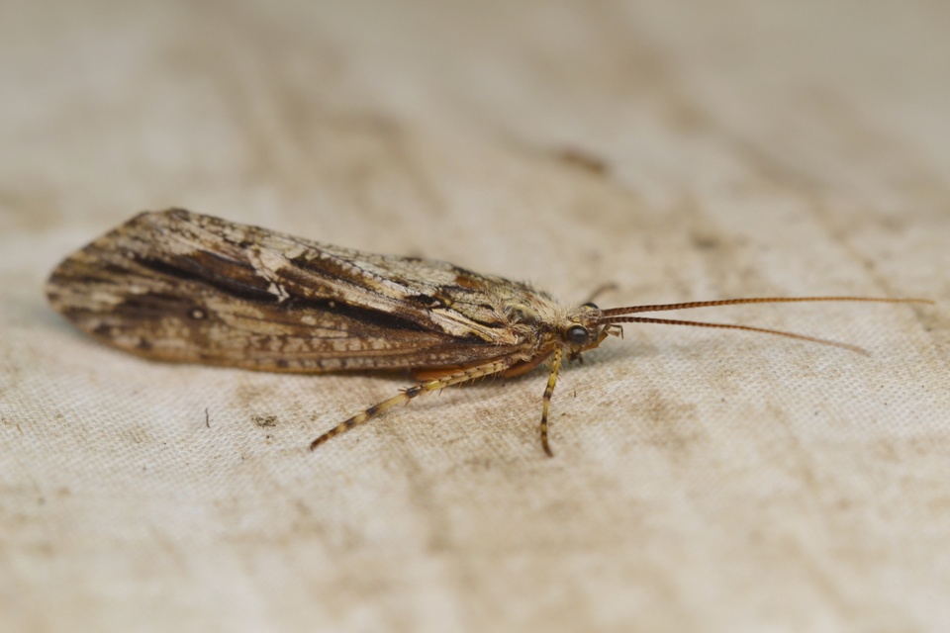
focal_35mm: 278
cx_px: 475
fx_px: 7322
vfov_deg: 5.0
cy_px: 316
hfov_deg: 7.4
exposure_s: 1/125
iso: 400
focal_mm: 185
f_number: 4.5
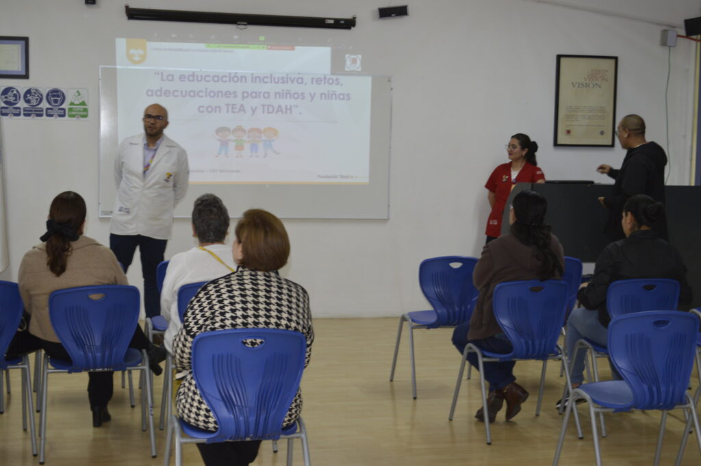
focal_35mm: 57
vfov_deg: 23.7
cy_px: 233
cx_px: 350
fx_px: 1109
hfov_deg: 35.1
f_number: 5
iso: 500
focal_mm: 38
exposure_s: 1/60
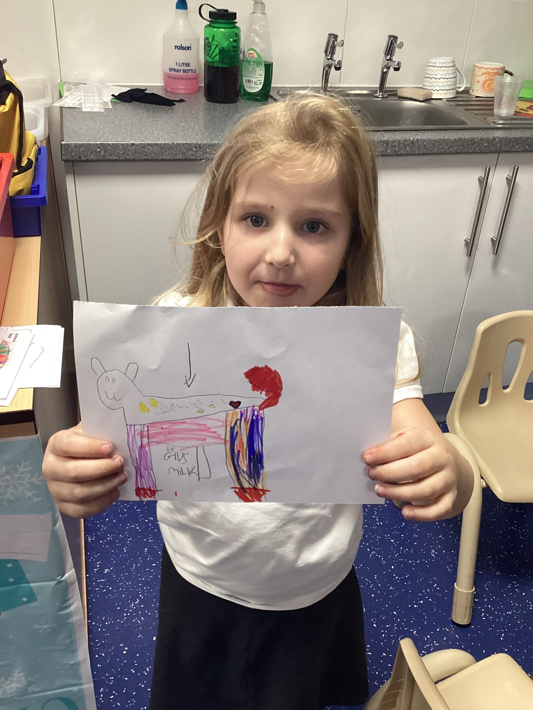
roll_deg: -3.5
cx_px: 267
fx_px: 657
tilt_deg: -32.8
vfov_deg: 56.8
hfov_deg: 44.2
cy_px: 362
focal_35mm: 32
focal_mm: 3.3
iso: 200
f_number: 2.4
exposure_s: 1/50
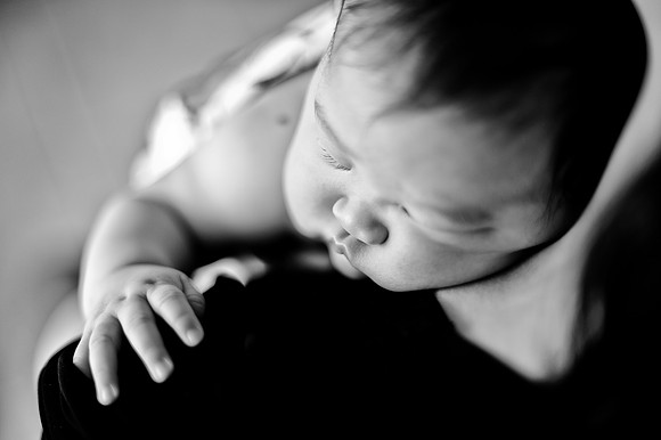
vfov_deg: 27.0
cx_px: 330
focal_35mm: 50
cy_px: 220
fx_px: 917
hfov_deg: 39.6
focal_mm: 50
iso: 320
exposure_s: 1/250
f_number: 1.4
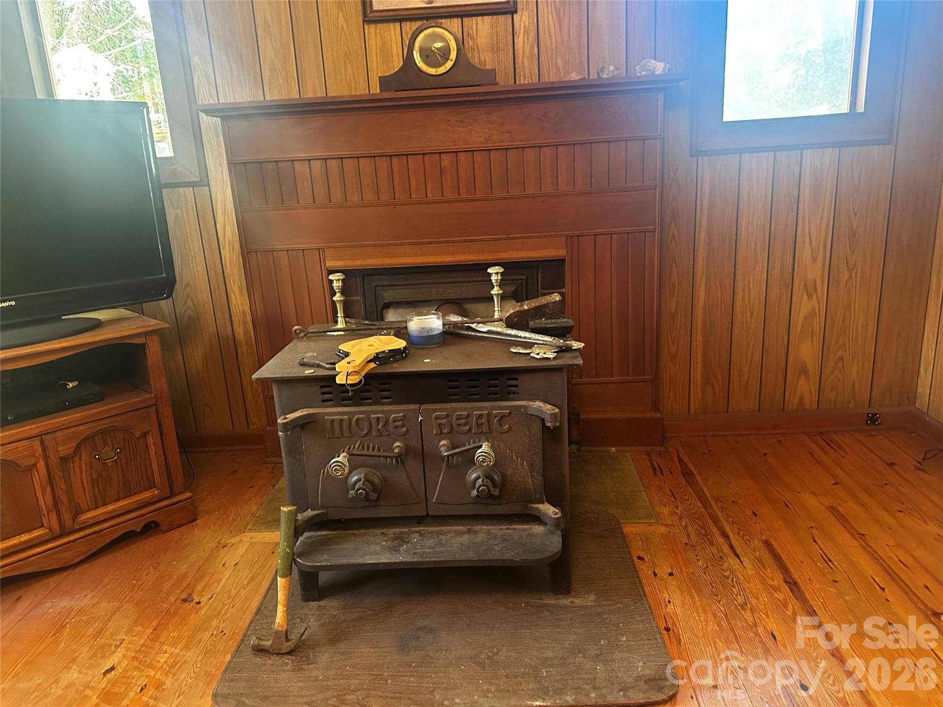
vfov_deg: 56.8
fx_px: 654
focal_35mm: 24
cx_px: 472
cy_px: 354
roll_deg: +3.7
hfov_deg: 71.6
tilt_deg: -13.8
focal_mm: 6.86
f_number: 1.78
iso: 800
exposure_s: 1/40
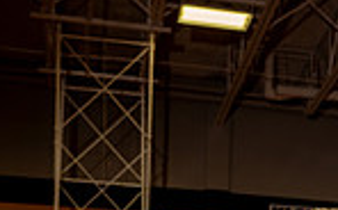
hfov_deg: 22.1
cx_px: 260
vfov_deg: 11.6
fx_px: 855
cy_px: 495
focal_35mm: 93
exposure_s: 1/200
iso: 100
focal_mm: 30
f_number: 4
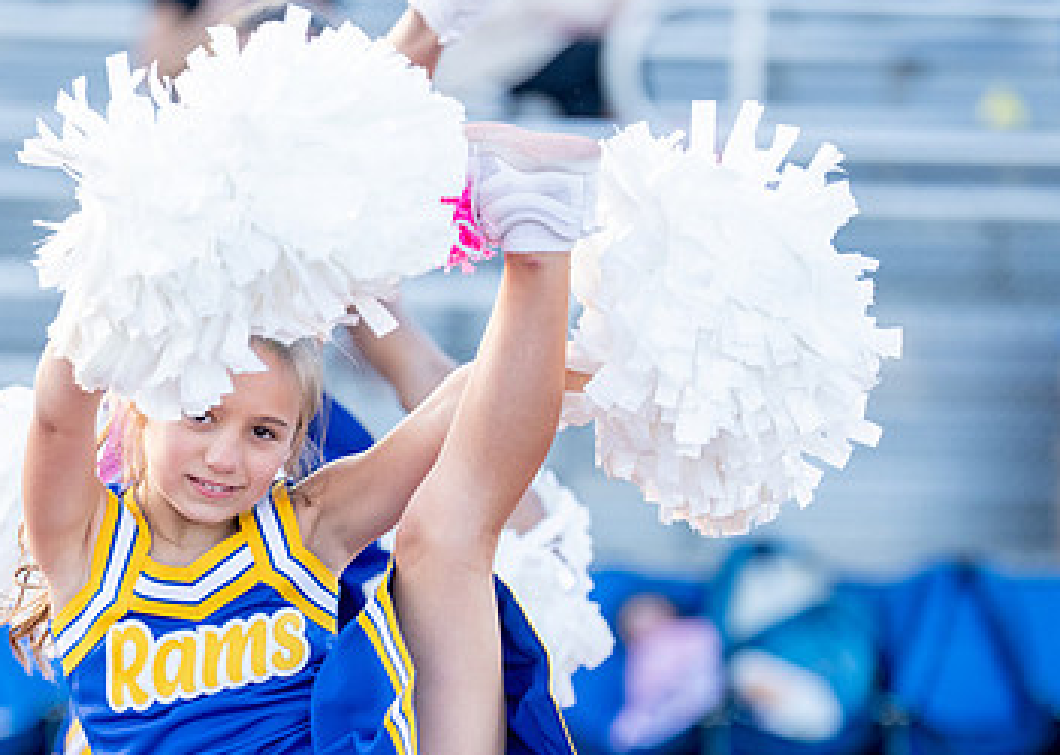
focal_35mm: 313
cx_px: 221
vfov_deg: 4.6
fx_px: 9414
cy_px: 546
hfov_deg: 6.4
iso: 640
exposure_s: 1/1000
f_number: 2.8
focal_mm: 157
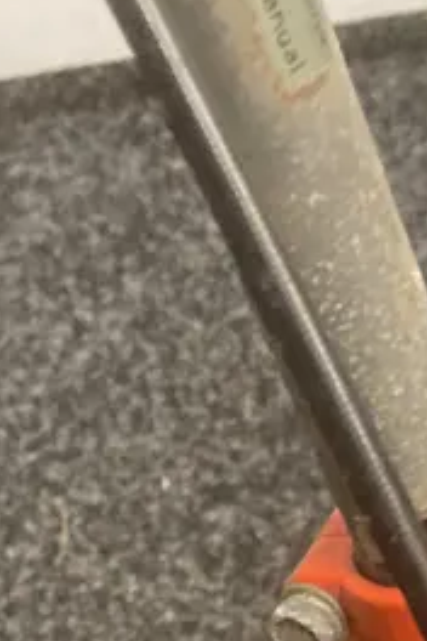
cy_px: 1088
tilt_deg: -56.3
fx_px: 2010
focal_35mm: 113
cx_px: 514
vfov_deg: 15.9
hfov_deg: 11.9
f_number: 1.8
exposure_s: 1/33
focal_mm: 3.99
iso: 250
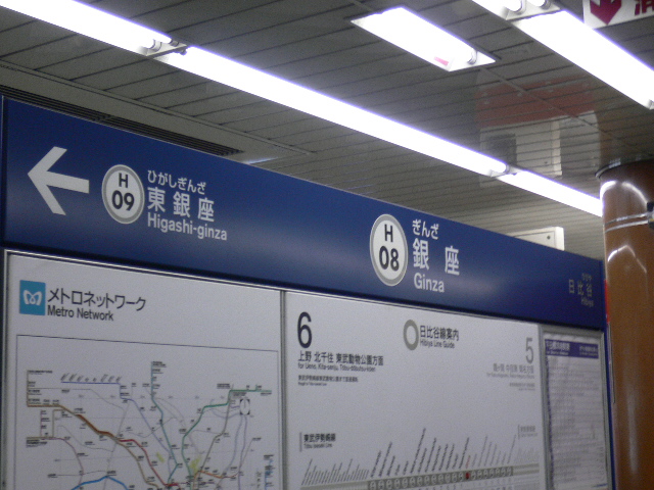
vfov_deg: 24.0
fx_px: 1152
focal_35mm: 61
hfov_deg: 31.7
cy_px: 245
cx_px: 327
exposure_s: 1/20
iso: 100
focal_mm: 10.1
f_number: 3.8
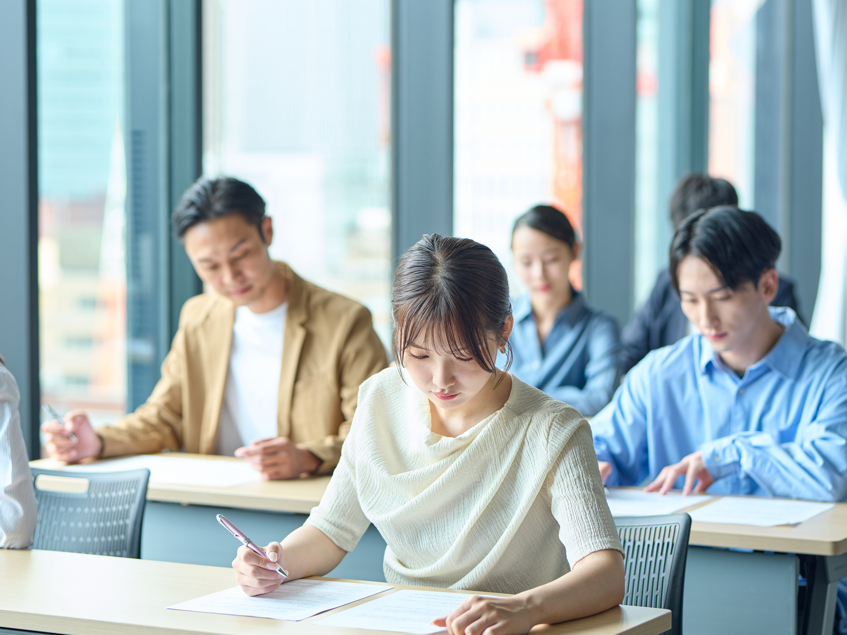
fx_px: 2276
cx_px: 396
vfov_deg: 15.9
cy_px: 319
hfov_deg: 21.1
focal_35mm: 93
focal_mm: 85
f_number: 2.8
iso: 200
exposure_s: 1/160
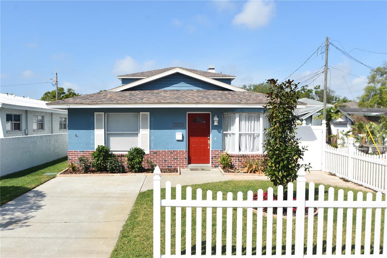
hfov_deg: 59.5
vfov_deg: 41.7
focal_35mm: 32
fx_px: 338
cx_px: 194
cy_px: 129
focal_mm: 21
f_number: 8
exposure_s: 1/500
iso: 160
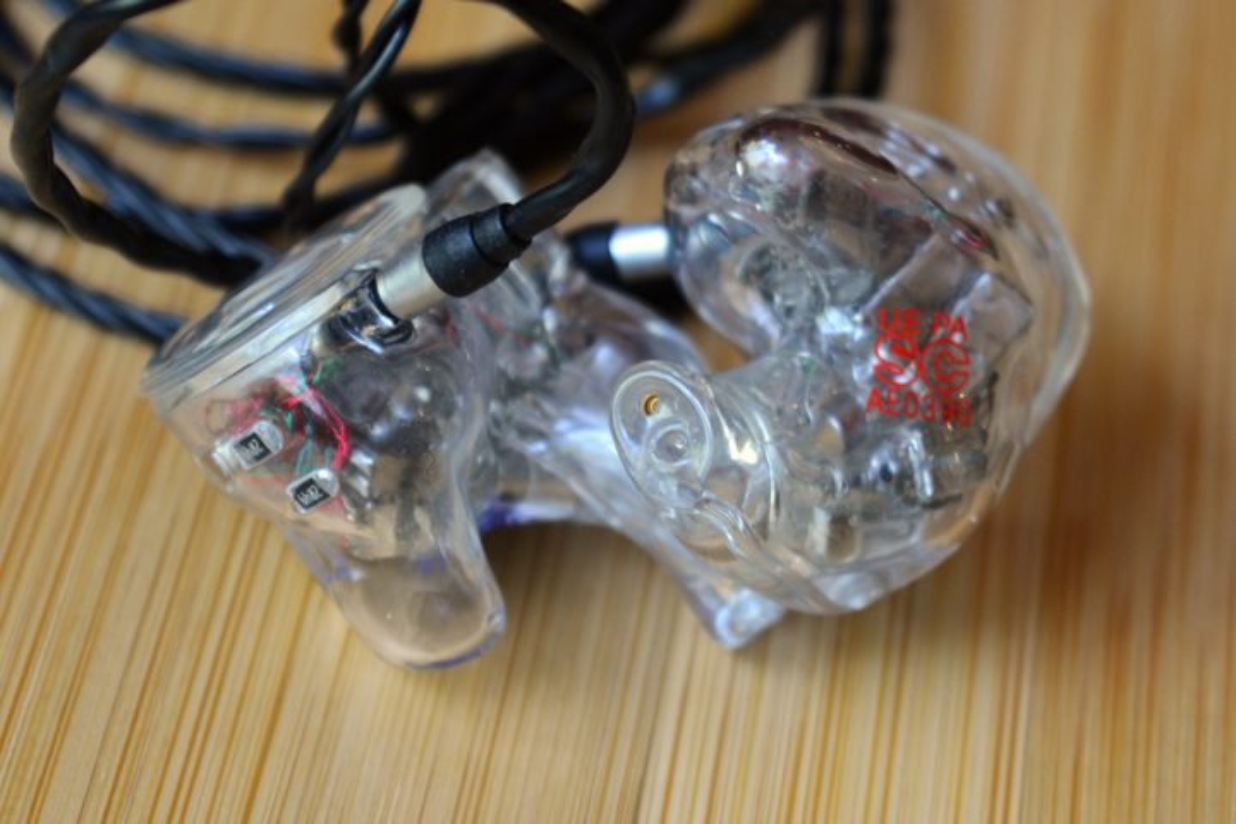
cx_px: 618
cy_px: 412
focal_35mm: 82
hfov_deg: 24.6
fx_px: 2832
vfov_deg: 16.6
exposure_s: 1/20
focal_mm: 55
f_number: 5.6
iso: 400
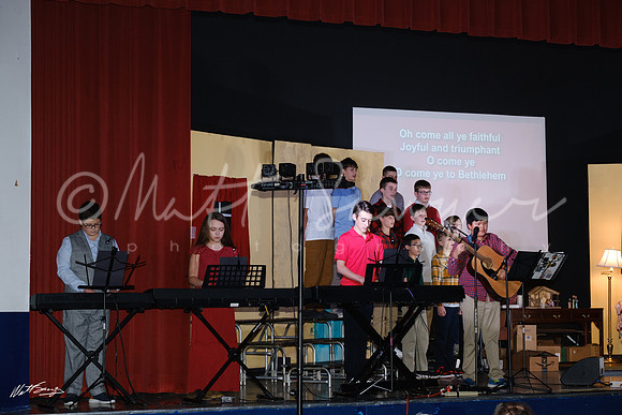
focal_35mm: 78
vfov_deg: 17.5
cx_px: 311
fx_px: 1348
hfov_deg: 26.0
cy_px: 208
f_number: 5.6
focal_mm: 52
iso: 1600
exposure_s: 1/125
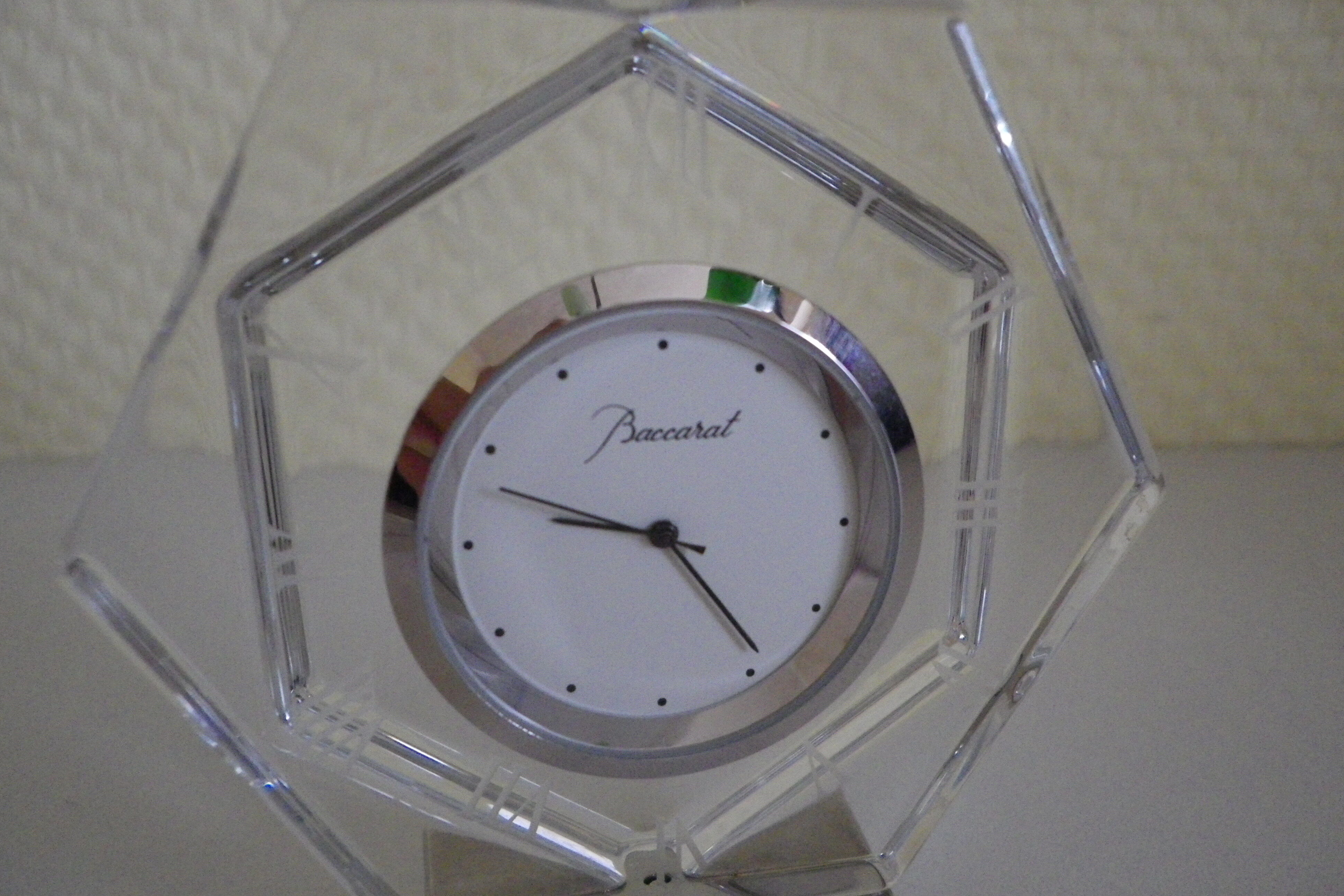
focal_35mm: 30
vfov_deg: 43.6
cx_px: 684
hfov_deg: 61.9
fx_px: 1120
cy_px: 478
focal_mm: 4.9
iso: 500
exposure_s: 1/60
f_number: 2.6
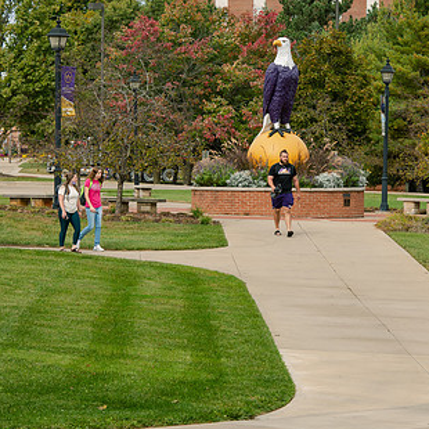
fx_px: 2790
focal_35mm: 199
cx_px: 275
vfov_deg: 8.8
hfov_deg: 8.8
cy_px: 175
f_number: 8
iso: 250
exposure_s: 1/400
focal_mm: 125
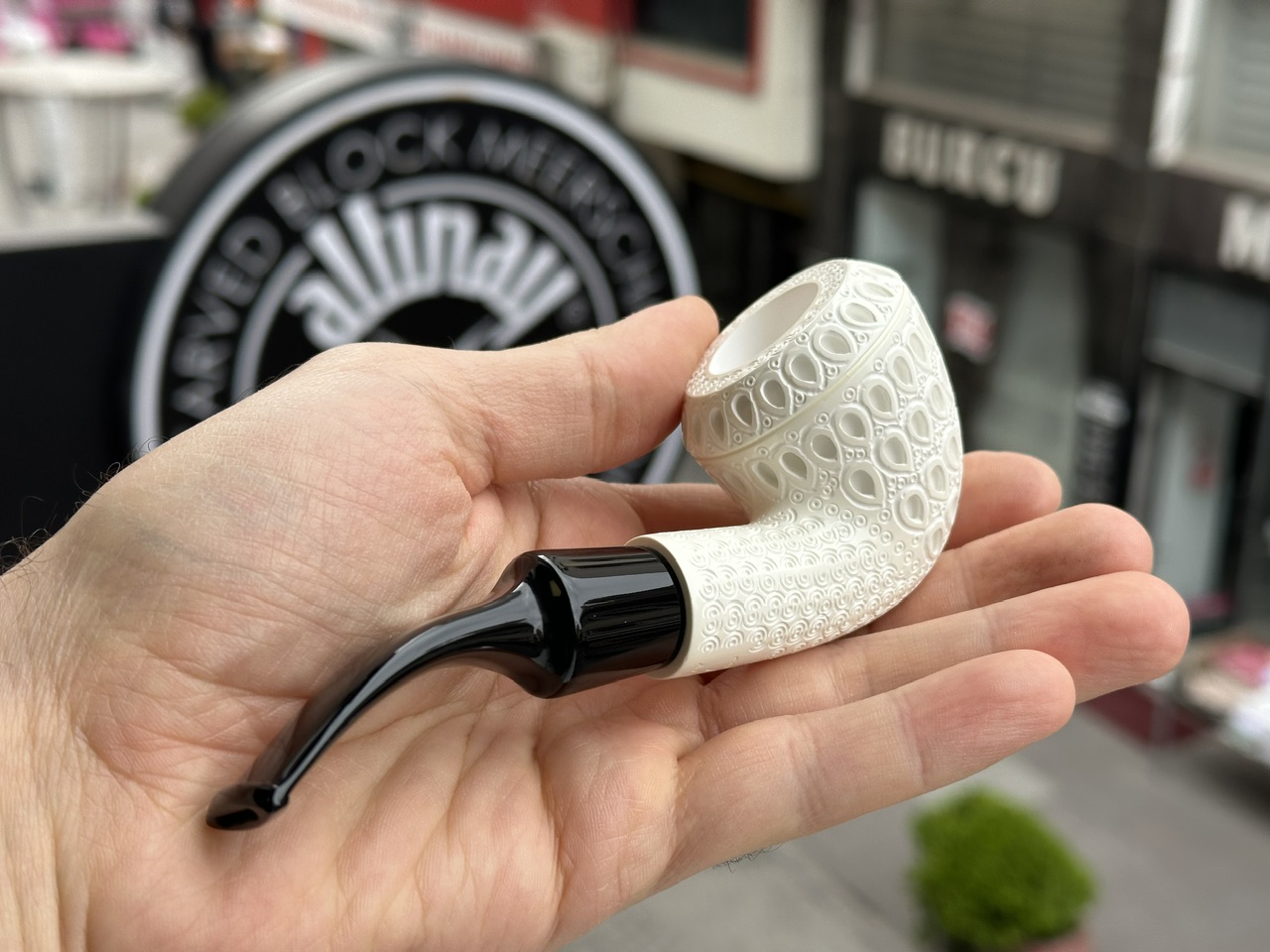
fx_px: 1761
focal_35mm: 48
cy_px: 476
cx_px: 635
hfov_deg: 39.7
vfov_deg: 30.3
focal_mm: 6.86
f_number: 1.78
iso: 64
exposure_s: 1/1157
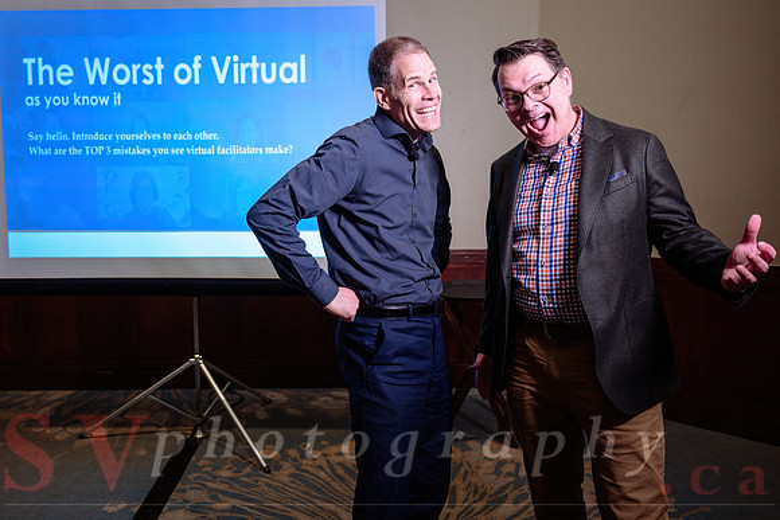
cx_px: 390
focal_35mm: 32
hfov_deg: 58.5
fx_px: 697
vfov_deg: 40.9
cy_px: 239
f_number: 3.5
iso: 800
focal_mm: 29
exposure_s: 1/125
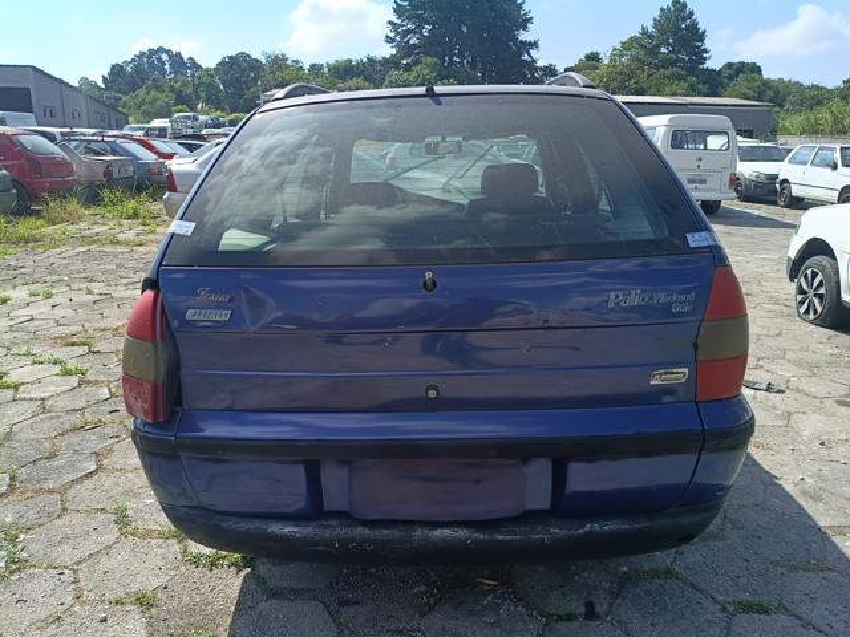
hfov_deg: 67.3
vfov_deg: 53.1
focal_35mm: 26
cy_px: 318
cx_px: 425
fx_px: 638
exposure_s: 1/1104
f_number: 1.8
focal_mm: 4.81
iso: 153
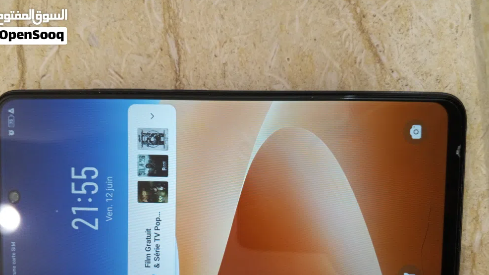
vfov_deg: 43.6
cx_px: 237
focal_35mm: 26
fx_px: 337
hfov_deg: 71.9
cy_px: 187
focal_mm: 4.09
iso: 887
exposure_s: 1/40
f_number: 1.6
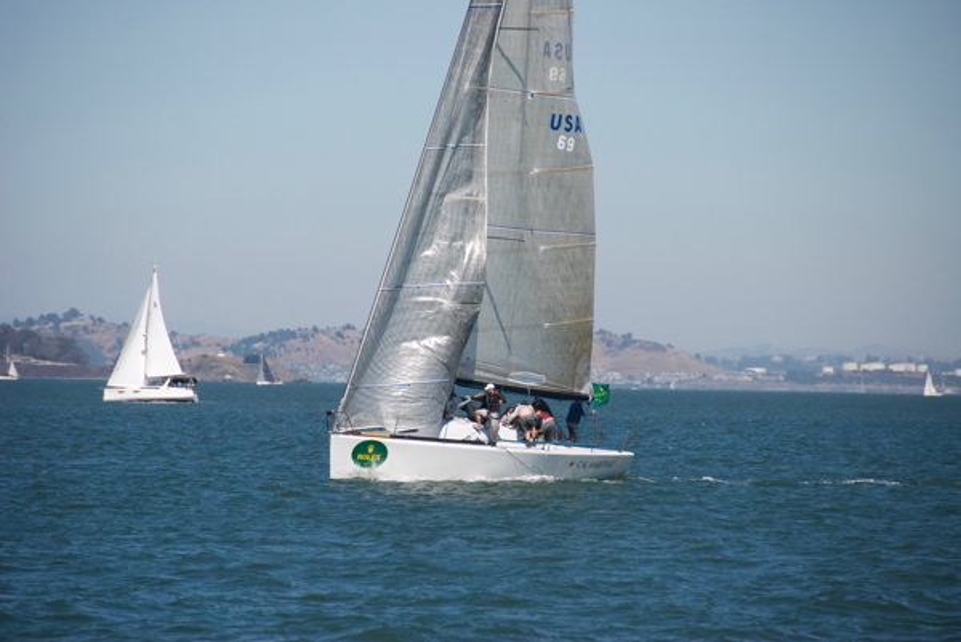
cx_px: 480
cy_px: 321
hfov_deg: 8.1
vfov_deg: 5.4
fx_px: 6812
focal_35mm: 255
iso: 320
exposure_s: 1/1600
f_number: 5.6
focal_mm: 170
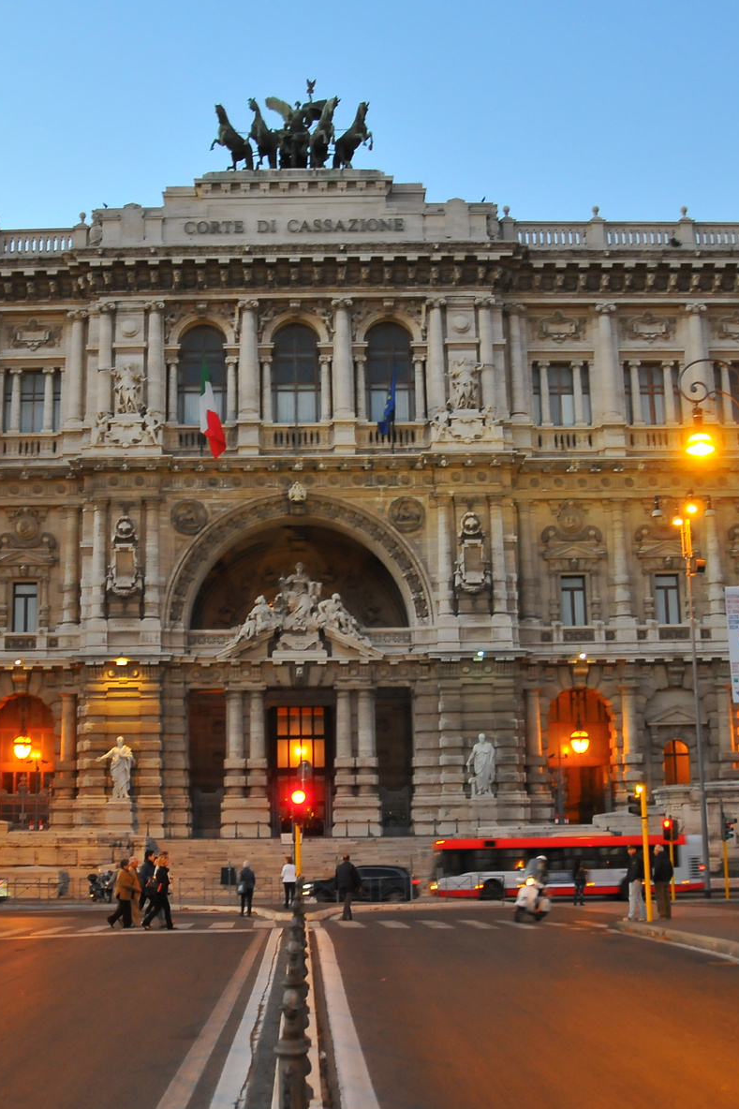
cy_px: 553
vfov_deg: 47.4
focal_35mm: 41
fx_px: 1263
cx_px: 291
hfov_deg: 32.5
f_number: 3.5
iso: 800
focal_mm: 18
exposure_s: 1/30
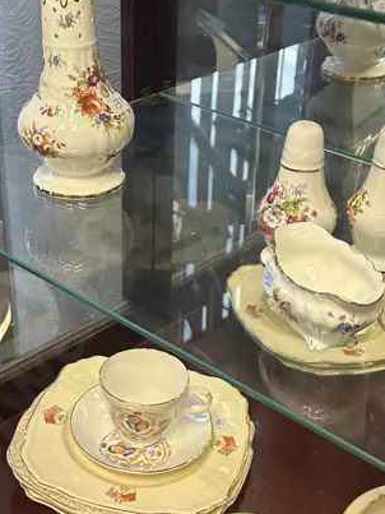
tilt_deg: -28.0
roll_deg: -0.4
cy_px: 250
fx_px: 905
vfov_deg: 31.7
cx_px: 130
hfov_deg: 23.9
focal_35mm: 61
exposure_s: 1/50
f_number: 1.78
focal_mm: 6.86
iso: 125
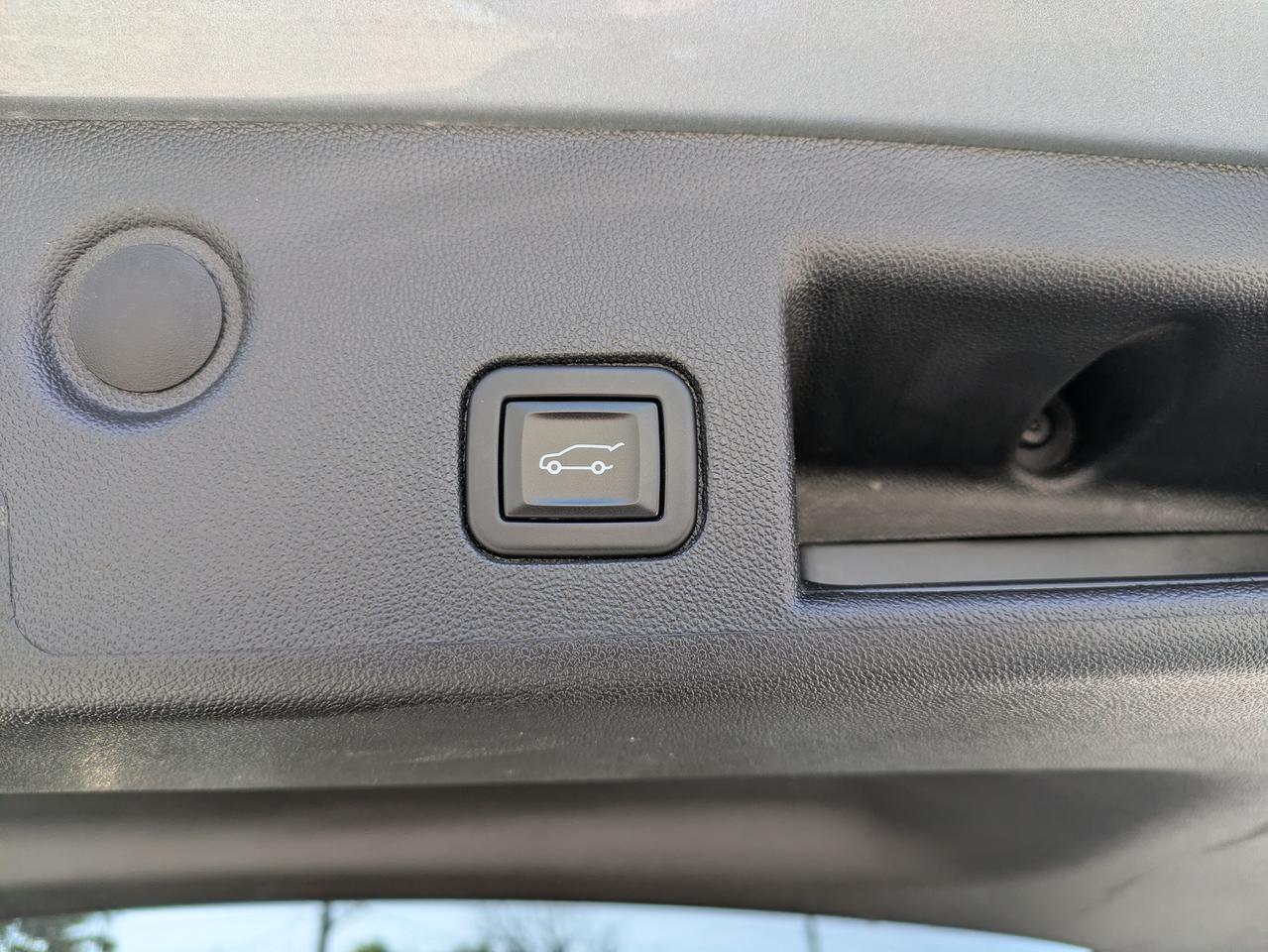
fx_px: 916
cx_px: 634
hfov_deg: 69.4
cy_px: 476
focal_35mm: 25
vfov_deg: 54.9
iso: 55
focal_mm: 5.43
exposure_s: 1/345
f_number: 1.89
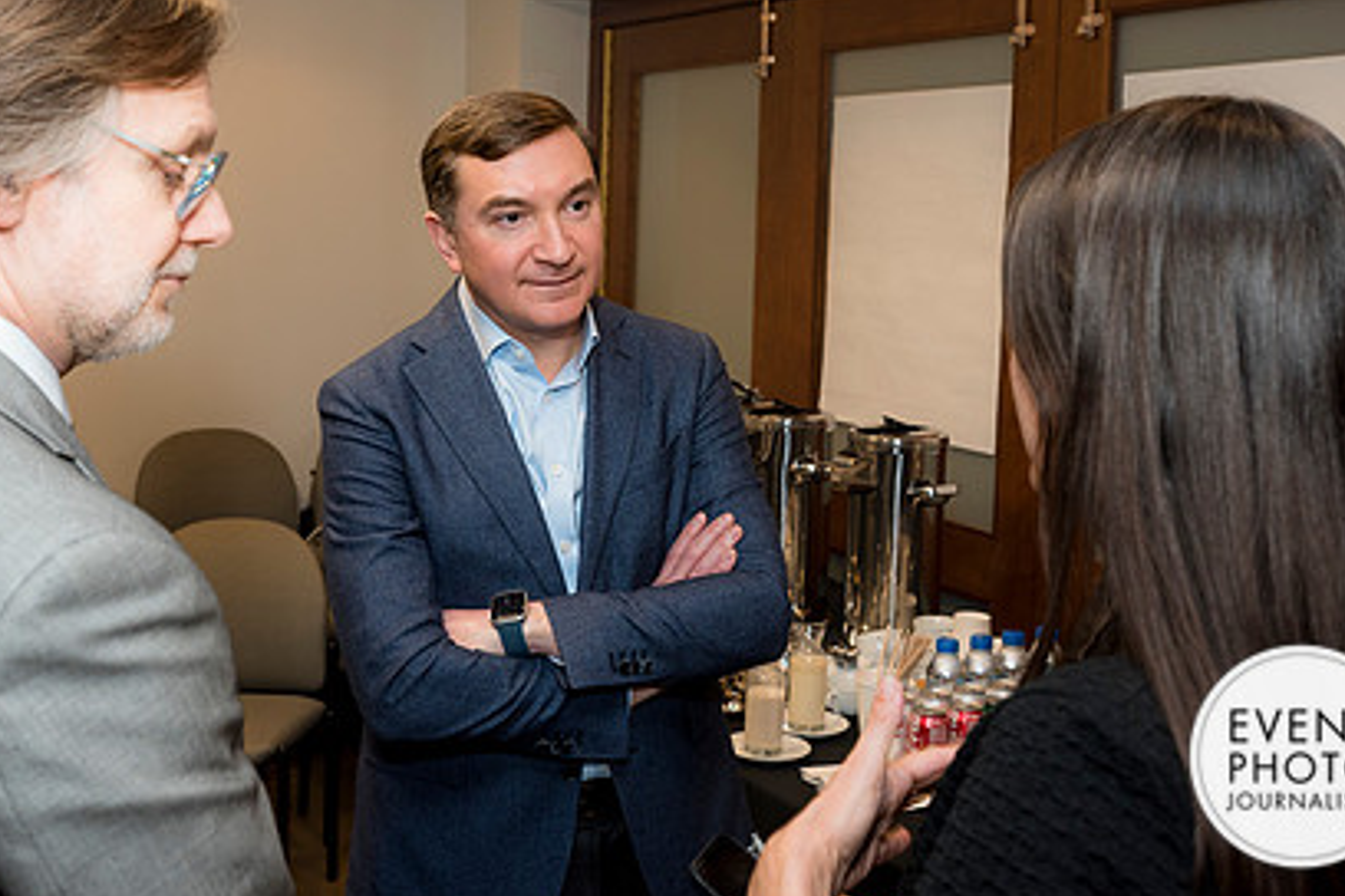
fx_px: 1718
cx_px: 567
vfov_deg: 29.1
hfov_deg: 42.6
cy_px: 338
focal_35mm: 46
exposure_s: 1/125
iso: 800
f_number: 5
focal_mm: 32
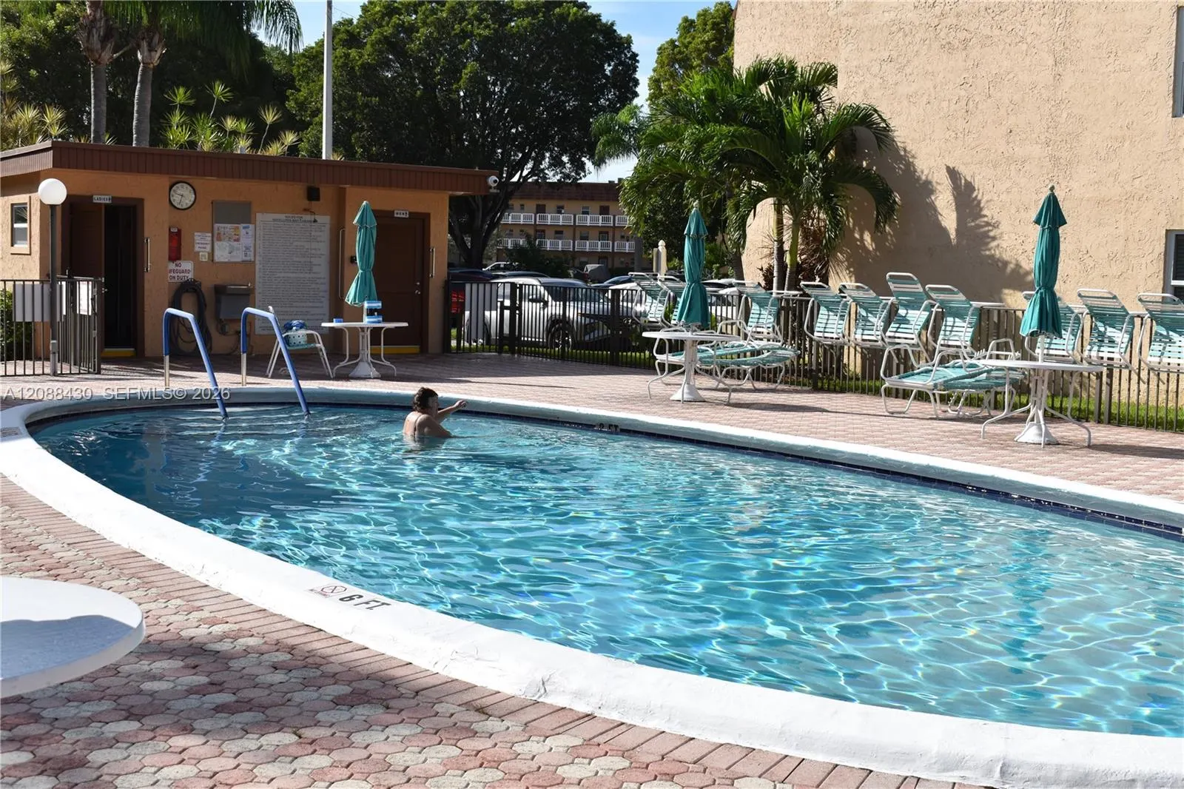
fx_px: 1480
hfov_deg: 43.6
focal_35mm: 45
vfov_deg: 29.9
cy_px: 394
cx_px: 592
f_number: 9
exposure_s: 1/320
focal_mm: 30
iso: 100
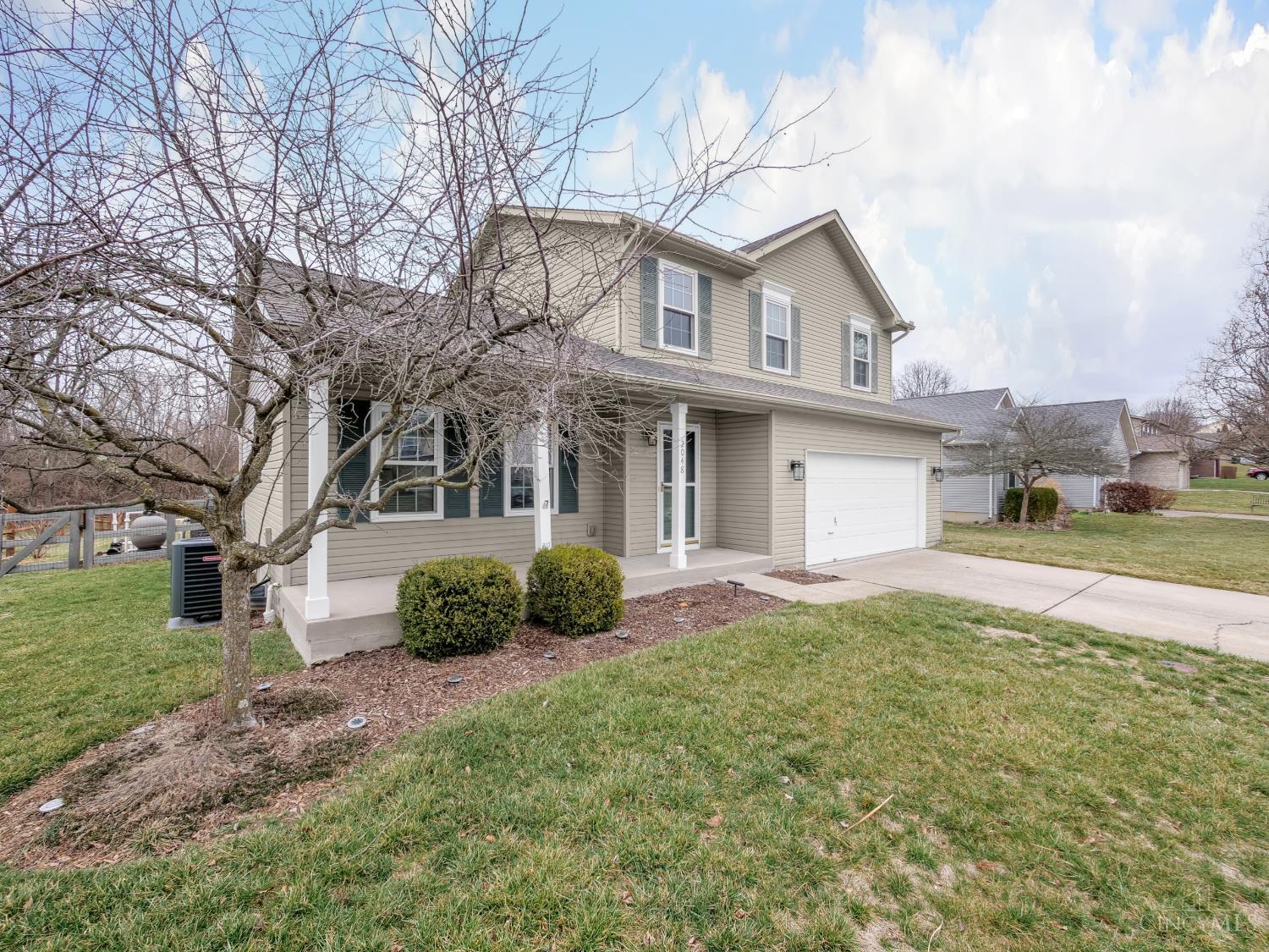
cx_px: 634
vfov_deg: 85.7
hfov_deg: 102.1
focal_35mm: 14
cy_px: 476
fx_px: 513
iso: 200
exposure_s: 1/160
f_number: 7.1
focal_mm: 7
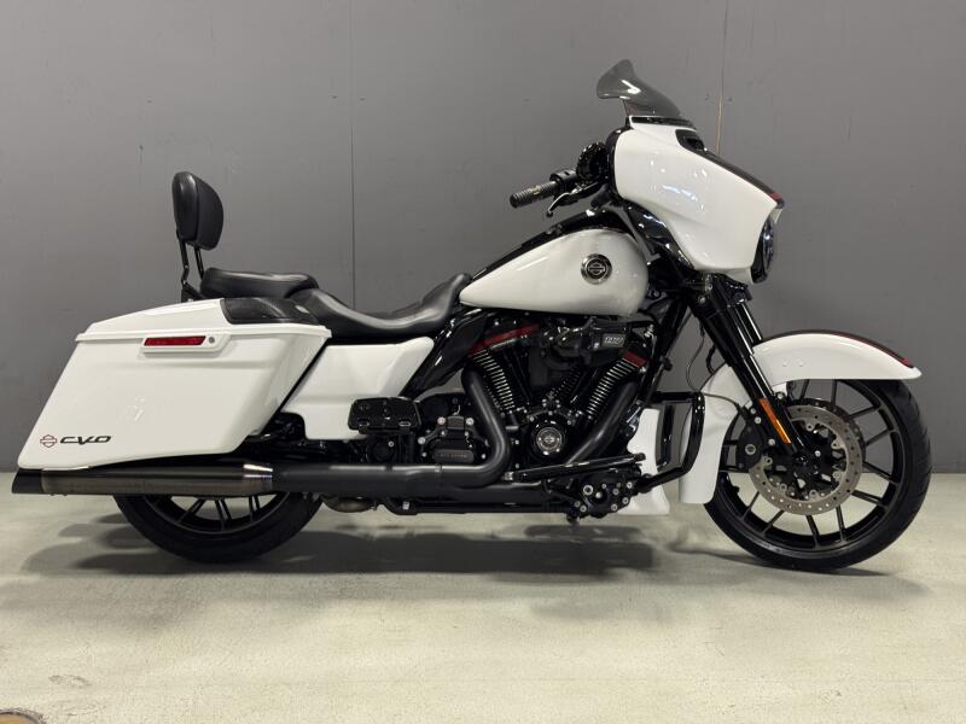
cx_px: 483
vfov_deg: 30.3
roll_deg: -1.3
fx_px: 1339
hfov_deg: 39.7
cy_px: 362
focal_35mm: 48
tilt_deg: -11.1
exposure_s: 1/60
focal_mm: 6.76
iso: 160
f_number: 1.78
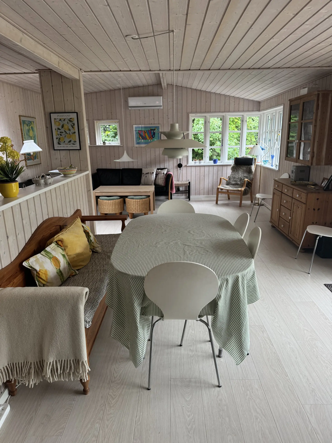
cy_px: 222
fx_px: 307
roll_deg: +0.8
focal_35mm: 24
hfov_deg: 56.8
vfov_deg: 71.6
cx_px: 166
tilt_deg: -14.3
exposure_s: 1/50
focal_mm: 6.76
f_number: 1.78
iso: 200
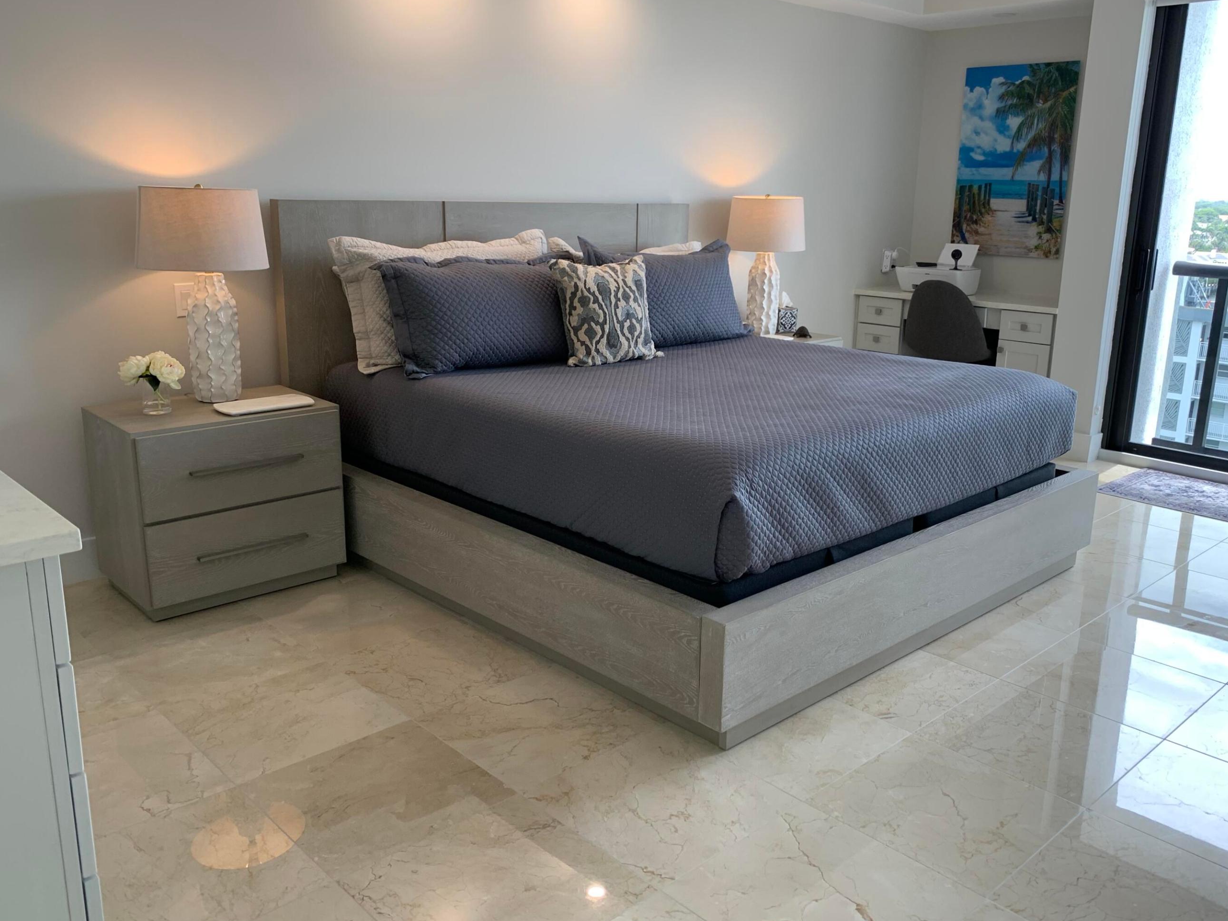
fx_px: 1029
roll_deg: -0.4
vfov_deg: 48.2
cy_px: 456
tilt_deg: -13.5
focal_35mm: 29
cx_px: 654
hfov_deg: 61.6
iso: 80
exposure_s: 1/120
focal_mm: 4.25
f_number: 1.8
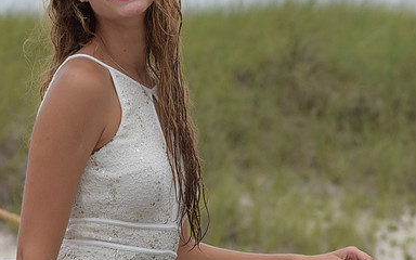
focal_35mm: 289
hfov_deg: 7.3
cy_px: 134
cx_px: 209
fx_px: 3274
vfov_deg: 4.5
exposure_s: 1/250
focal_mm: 125
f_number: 8
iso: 200
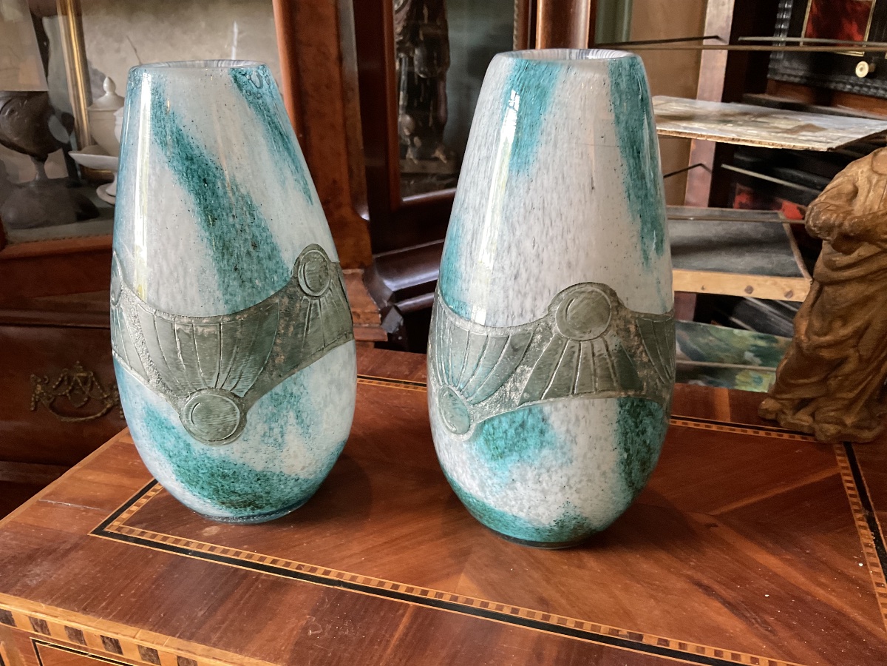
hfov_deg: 61.7
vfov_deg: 48.2
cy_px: 333
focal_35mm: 29
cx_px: 444
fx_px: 743
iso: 200
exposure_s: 1/40
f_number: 1.8
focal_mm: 3
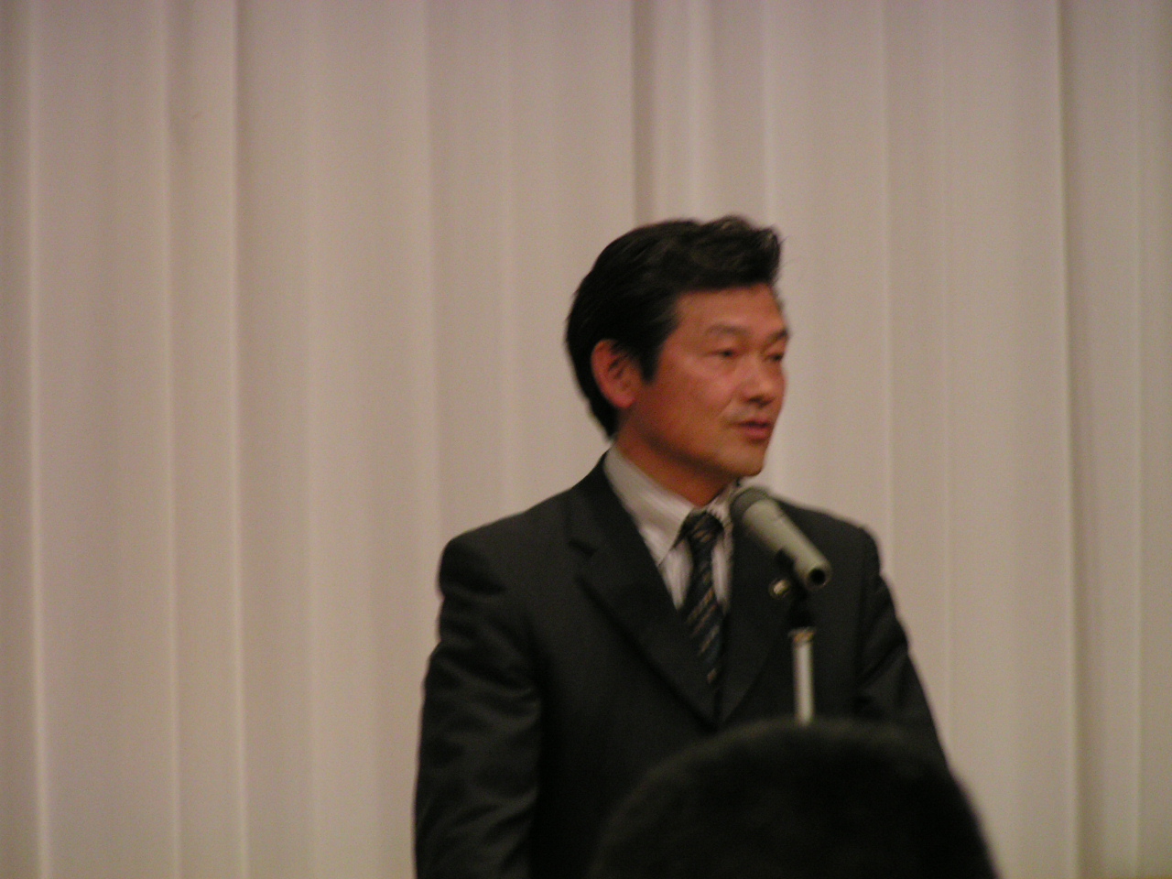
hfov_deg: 6.4
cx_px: 586
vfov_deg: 4.8
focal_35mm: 311
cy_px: 440
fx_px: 10530
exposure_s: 1/80
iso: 200
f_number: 3.5
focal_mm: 47.6
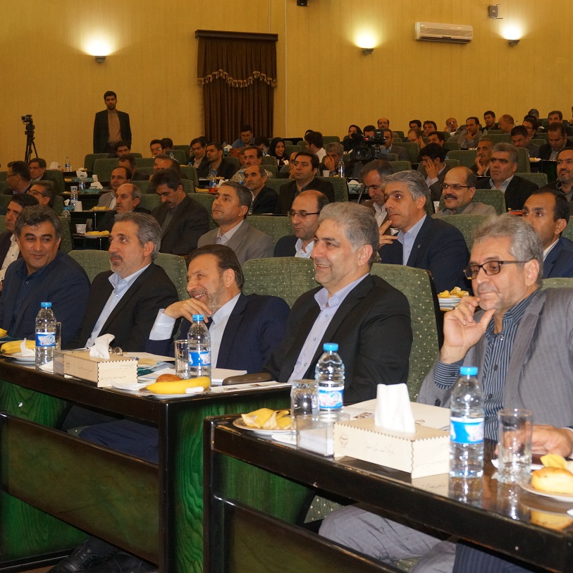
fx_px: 1117
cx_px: 340
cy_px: 287
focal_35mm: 60
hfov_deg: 28.7
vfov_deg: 28.8
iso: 1600
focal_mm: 31
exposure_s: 1/60
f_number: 5
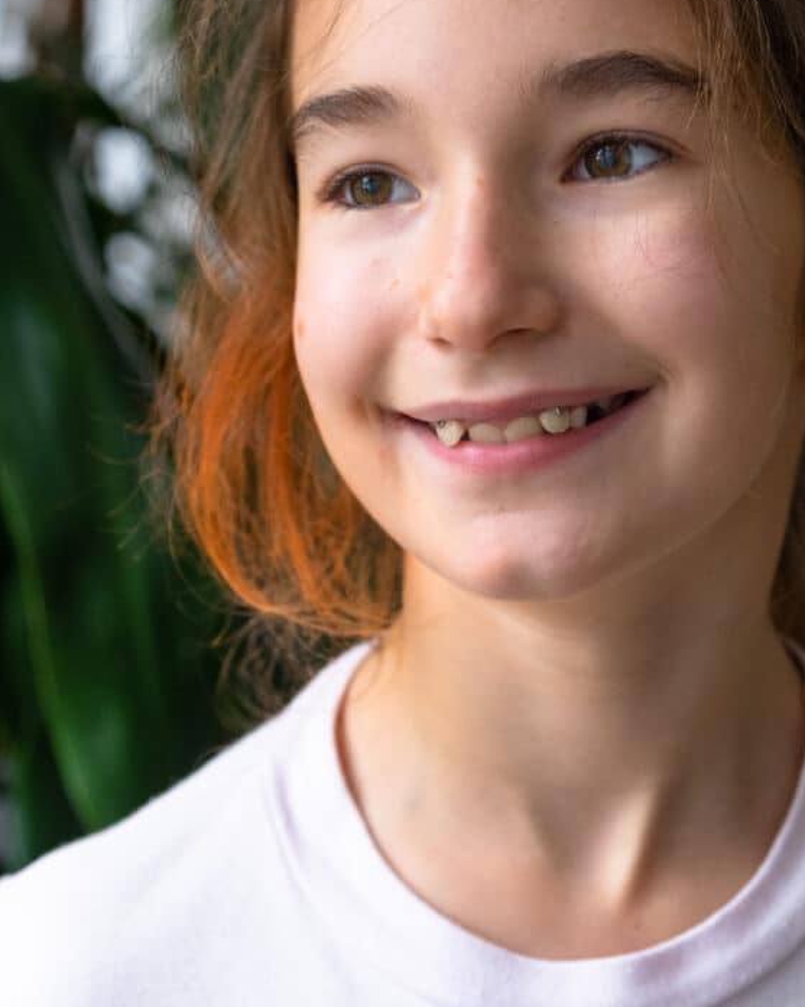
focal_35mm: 109
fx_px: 3248
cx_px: 469
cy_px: 510
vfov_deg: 17.6
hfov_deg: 14.1
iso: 1600
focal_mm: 52.4
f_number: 4
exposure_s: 1/60
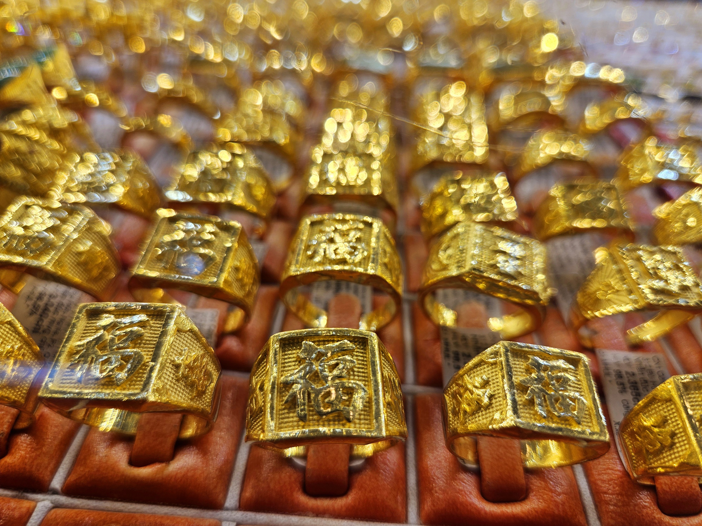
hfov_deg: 73.9
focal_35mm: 23
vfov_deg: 58.9
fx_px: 466
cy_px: 263
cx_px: 351
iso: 25
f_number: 1.8
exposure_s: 1/238
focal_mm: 5.4
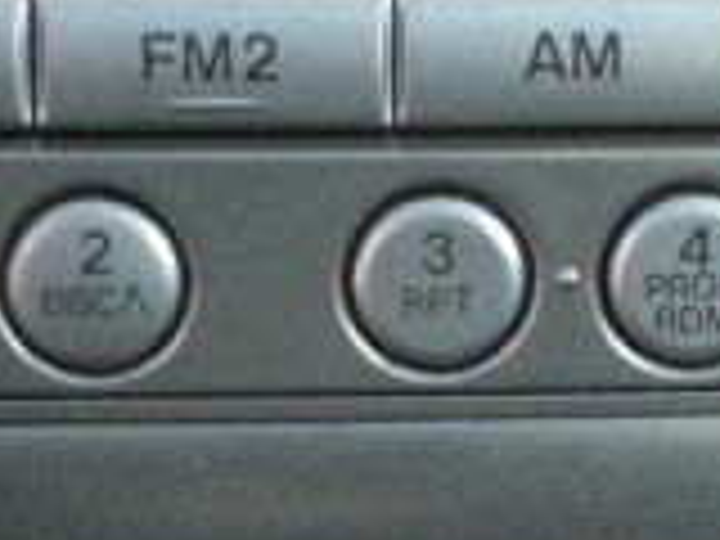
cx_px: 500
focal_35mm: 152
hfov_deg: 13.0
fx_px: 3162
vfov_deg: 9.7
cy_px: 526
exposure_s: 1/100
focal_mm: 6.3
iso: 200
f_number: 3.1
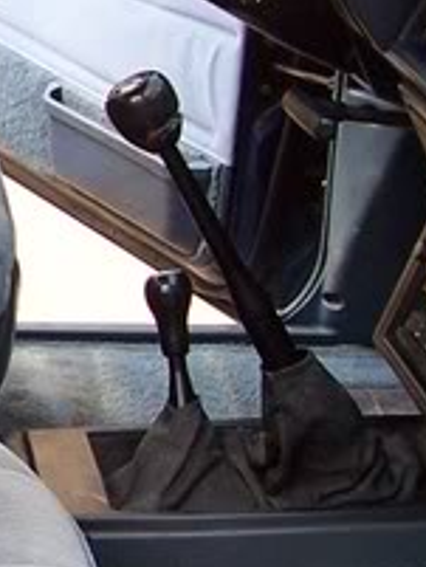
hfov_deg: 10.1
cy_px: 299
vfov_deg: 14.6
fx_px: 2213
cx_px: -440
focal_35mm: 135
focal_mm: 5.6
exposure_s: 1/60
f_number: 2.7
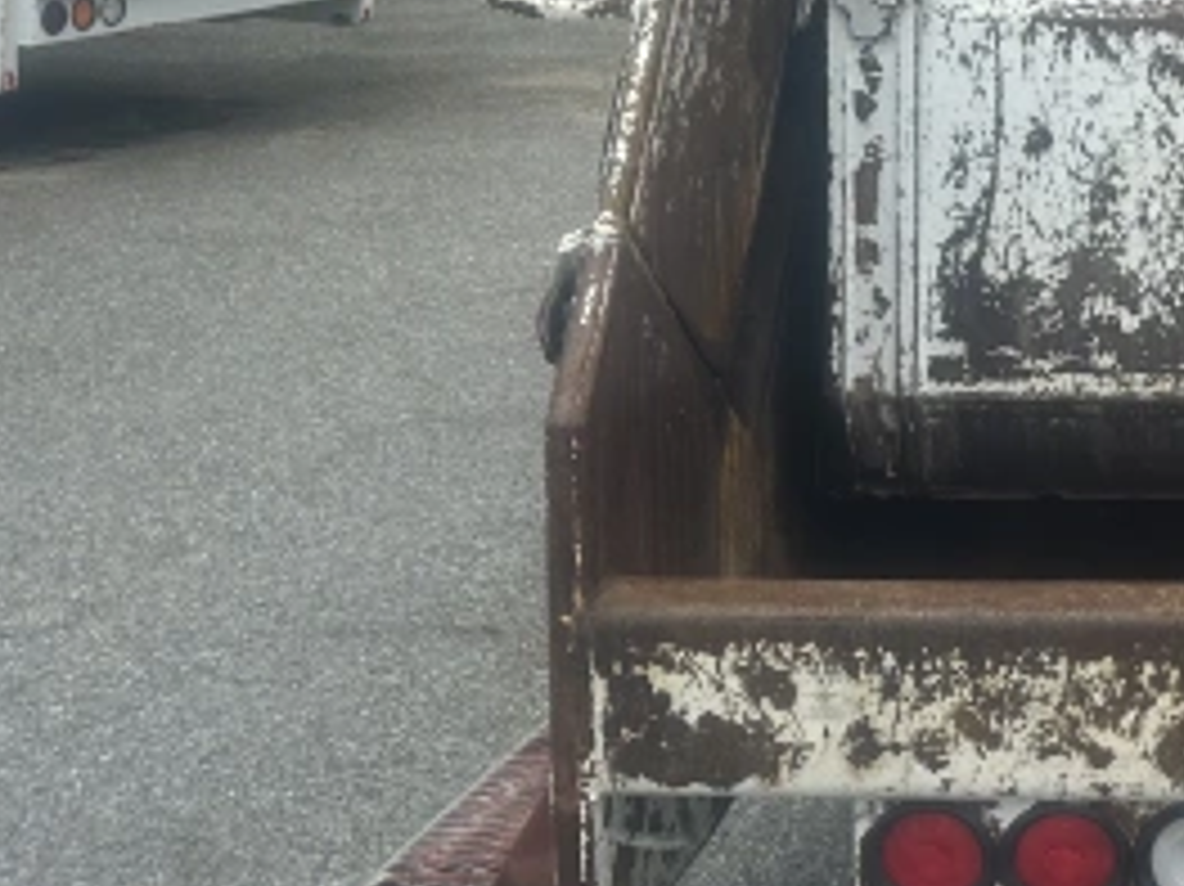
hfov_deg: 24.0
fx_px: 2496
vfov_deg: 19.5
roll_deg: -1.3
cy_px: -36
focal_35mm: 73
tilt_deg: -7.5
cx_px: 1459
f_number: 1.78
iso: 80
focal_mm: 6.86
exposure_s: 1/3597
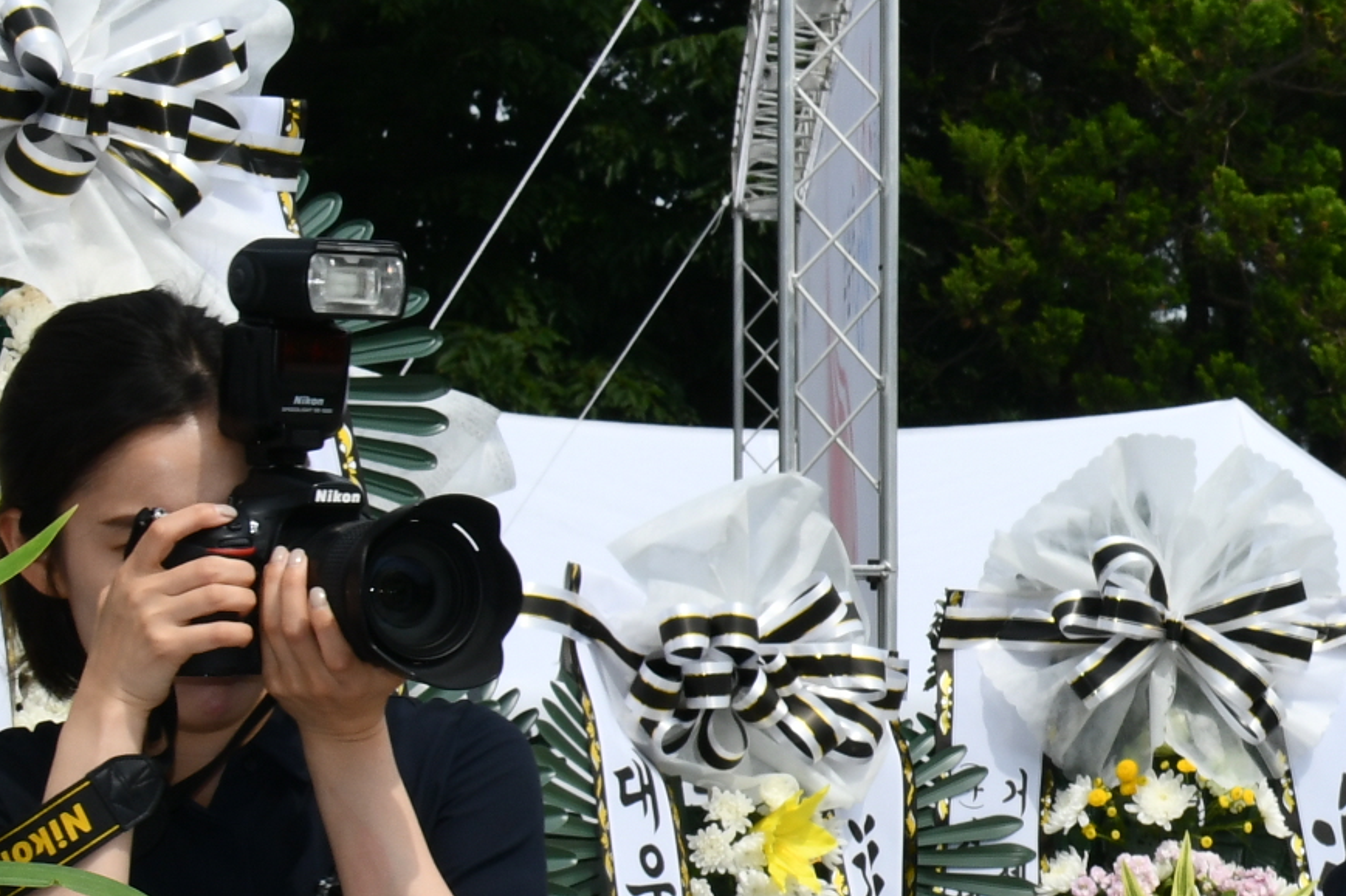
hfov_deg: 12.9
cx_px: 1902
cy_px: 741
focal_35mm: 152
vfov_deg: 9.0
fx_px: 5682
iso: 200
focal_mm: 32
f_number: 14
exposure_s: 1/250
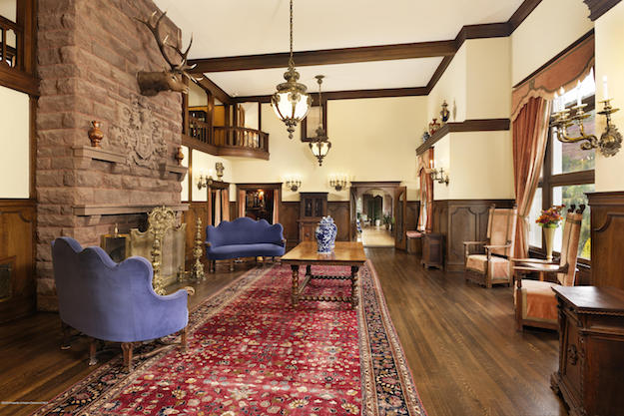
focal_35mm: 19
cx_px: 312
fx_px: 329
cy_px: 208
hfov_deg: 86.9
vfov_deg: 64.6
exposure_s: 1/8
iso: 250
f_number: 7.1
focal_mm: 19
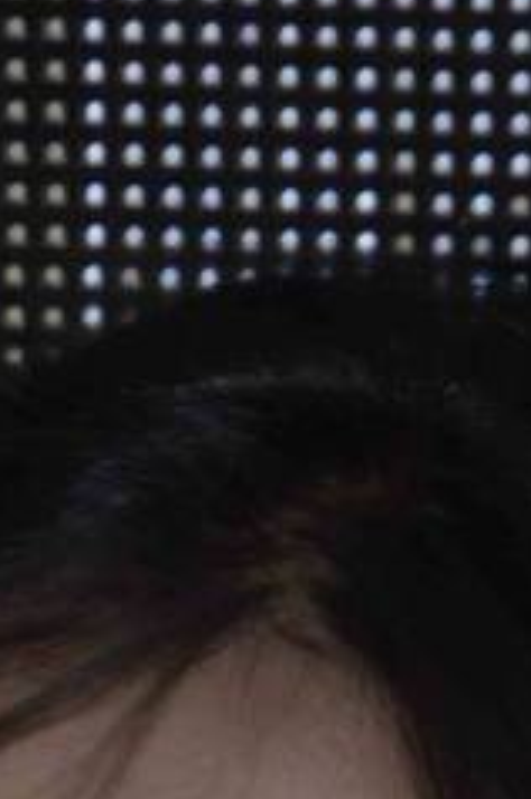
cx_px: 27
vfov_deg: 1.9
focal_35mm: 1057
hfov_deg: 1.3
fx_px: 23461
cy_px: 2202
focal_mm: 105
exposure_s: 1/160
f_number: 6.3
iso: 400
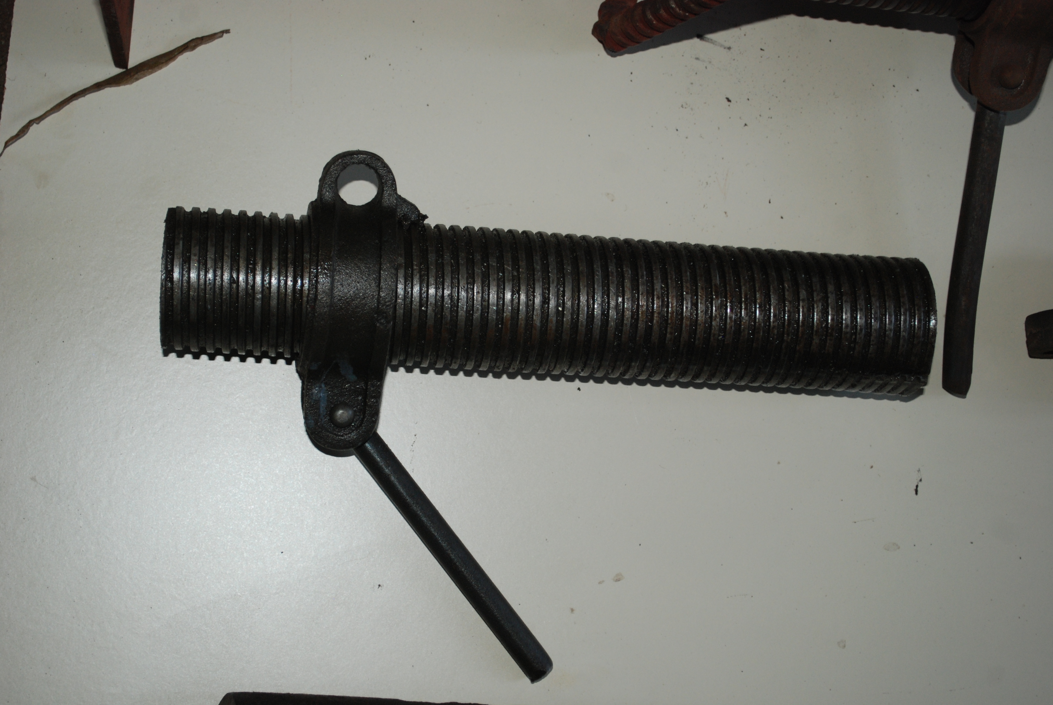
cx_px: 526
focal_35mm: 60
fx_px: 1757
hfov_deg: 33.4
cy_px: 352
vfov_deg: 22.7
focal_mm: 40
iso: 400
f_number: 5.3
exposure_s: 1/60
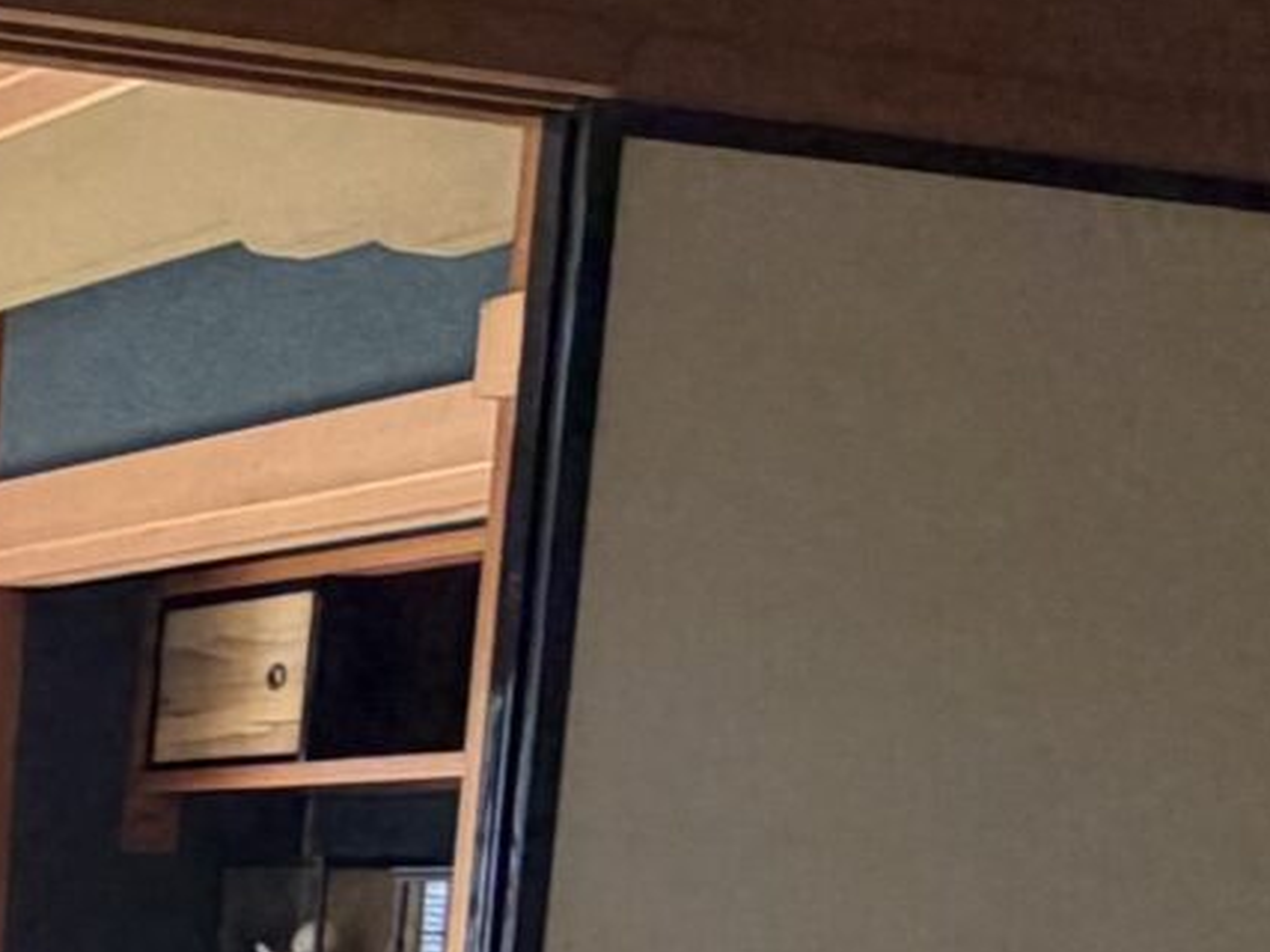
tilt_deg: -6.4
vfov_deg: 16.5
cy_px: 1285
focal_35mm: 84
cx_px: -1139
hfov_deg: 17.7
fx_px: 3081
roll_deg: -1.9
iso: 200
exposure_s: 1/60
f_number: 2.2
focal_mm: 2.22
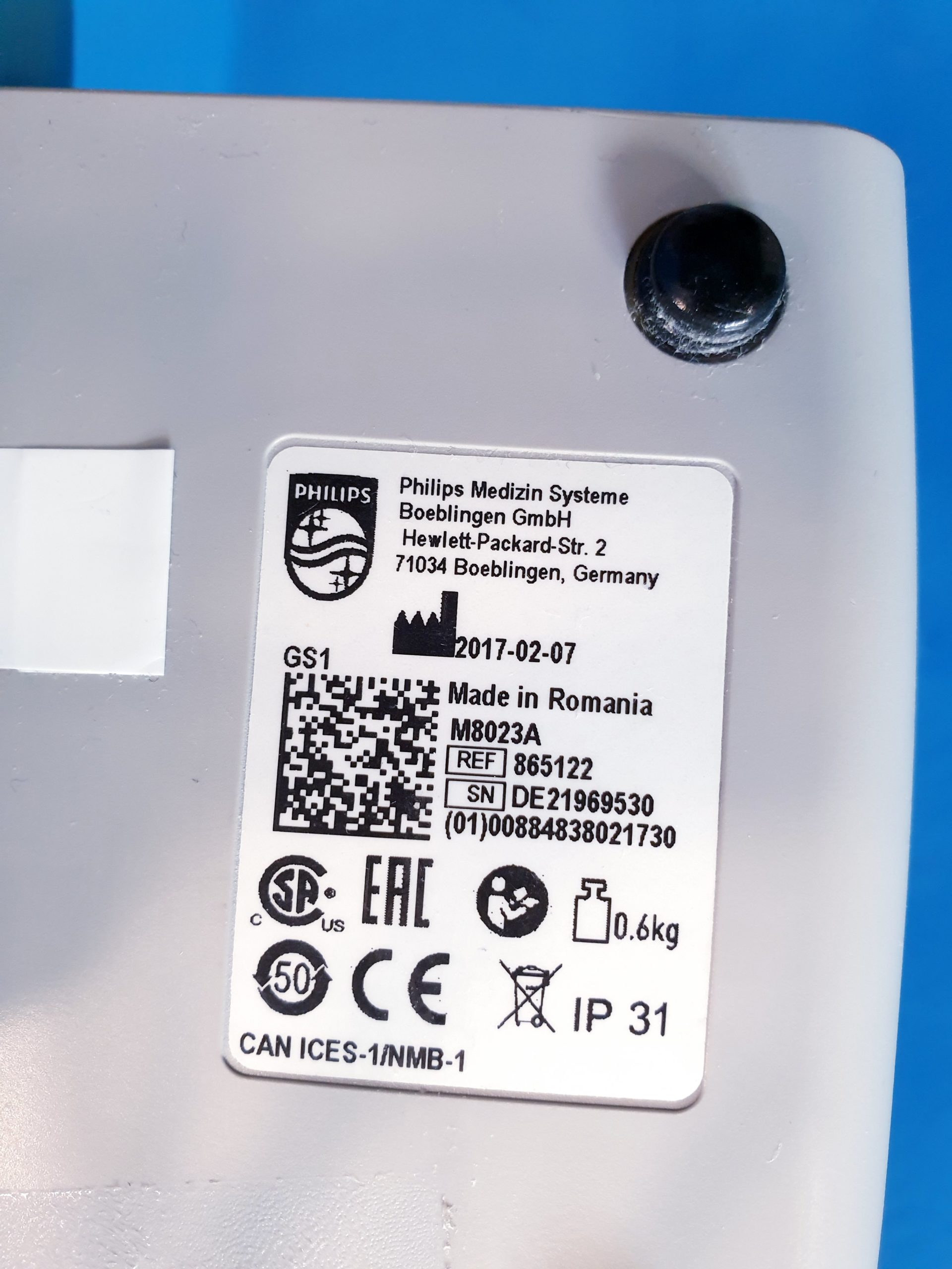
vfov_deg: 67.3
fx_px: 953
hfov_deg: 53.1
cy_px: 634
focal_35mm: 26
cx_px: 476
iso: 320
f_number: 2.4
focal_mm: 4.3
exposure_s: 1/33
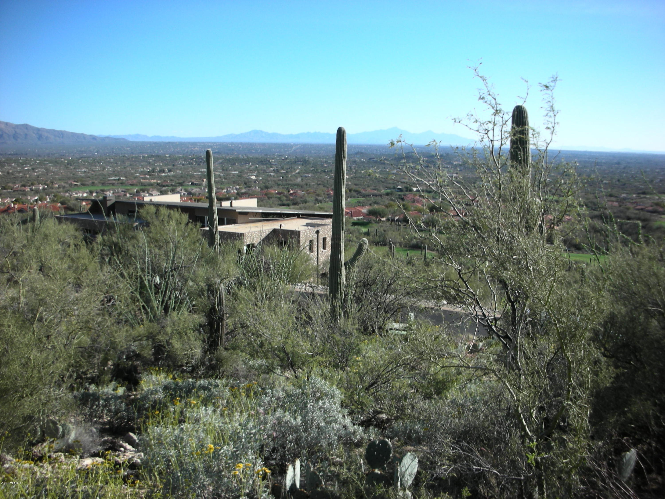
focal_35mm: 35
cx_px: 332
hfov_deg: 52.6
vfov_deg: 40.7
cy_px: 250
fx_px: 672
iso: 50
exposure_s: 1/70
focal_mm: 5.8
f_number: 8.5
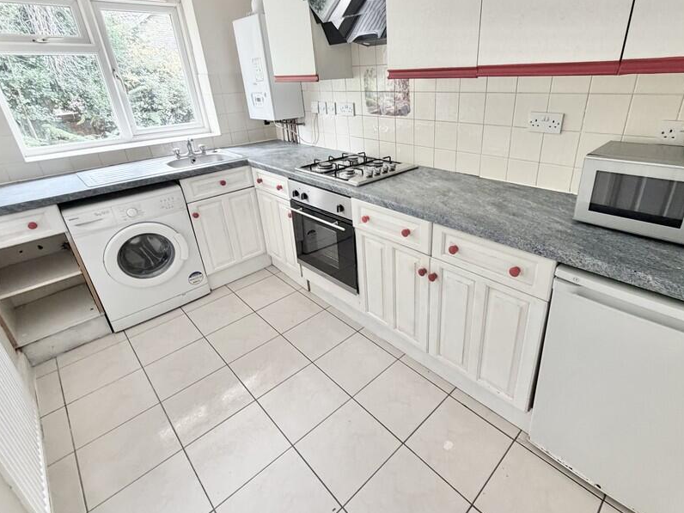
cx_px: 380
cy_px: 229
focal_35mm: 18
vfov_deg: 71.4
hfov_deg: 87.4
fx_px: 356
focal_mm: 2.22
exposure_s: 1/87
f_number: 2.2
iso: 320
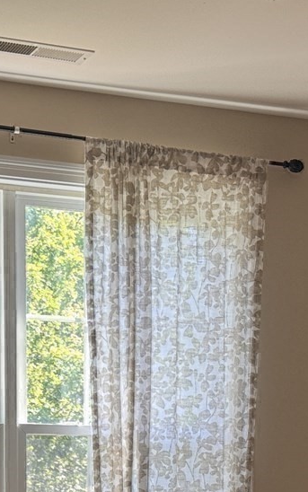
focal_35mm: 95
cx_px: 182
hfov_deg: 13.8
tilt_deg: -3.9
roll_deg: -0.2
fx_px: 1275
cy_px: 554
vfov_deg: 20.7
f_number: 1.78
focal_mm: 6.76
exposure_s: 1/120
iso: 100
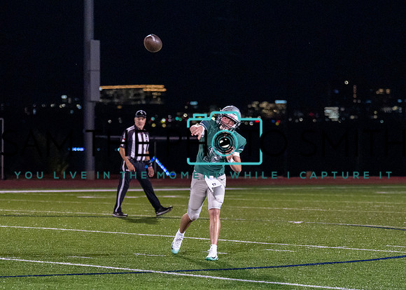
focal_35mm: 195
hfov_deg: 10.3
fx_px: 2251
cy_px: 197
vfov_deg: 7.4
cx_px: 190
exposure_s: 1/1000
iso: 2500
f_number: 2.8
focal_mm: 104
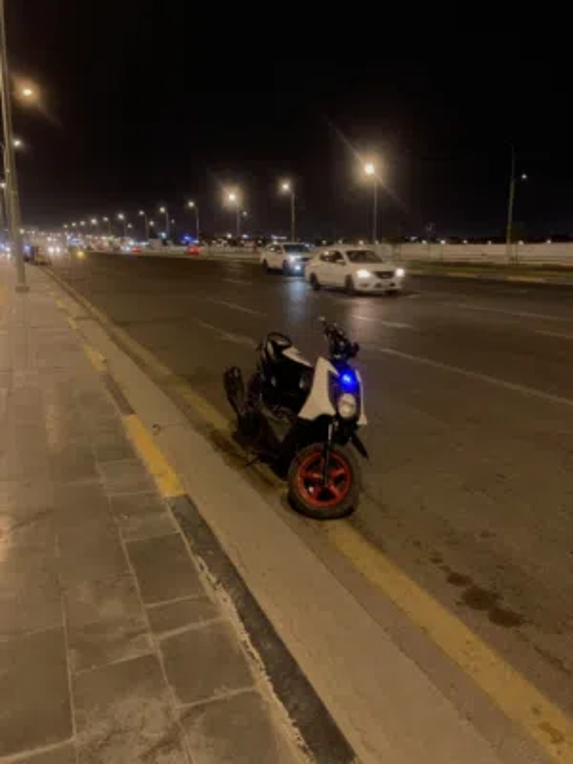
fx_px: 574
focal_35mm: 26
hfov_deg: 53.1
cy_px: 382
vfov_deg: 67.3
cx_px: 286
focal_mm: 4.25
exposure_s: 1/44
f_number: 1.8
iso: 400
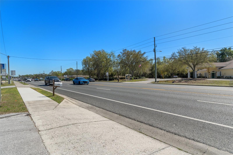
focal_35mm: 20
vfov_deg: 63.2
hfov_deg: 85.4
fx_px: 126
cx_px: 116
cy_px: 78
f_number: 8
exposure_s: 1/250
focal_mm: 13
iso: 320
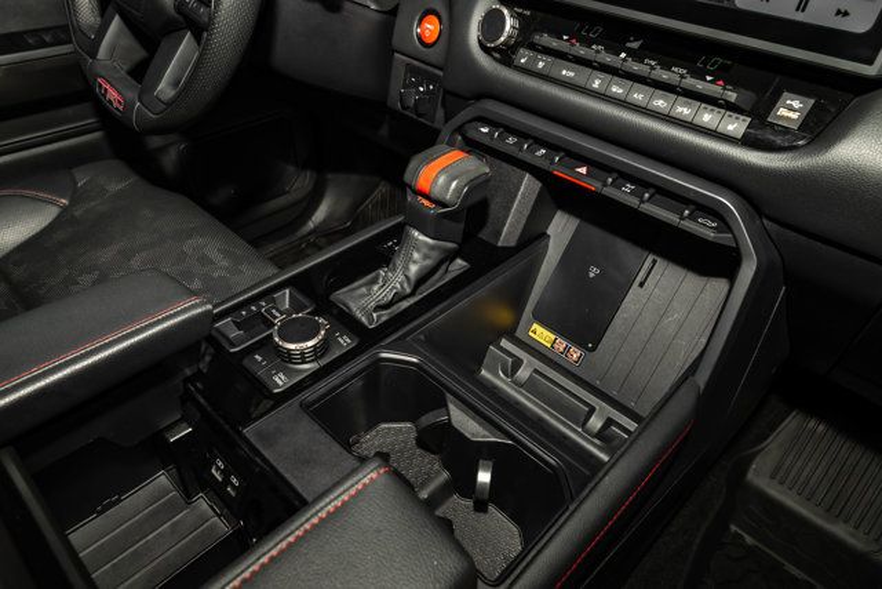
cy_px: 294
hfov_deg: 73.7
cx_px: 441
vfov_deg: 53.2
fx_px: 588
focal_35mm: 24
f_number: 10
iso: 800
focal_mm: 24
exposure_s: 1/200
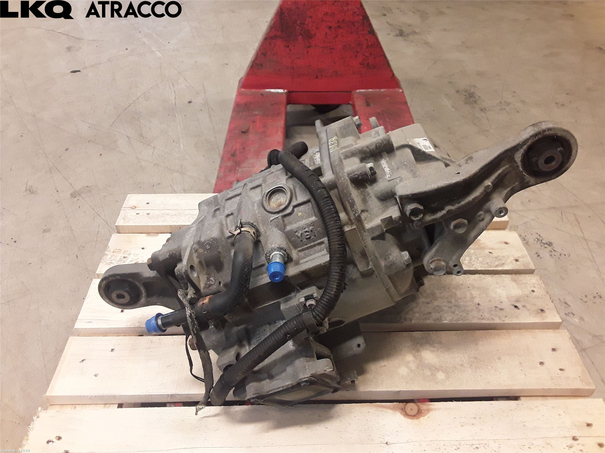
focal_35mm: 28
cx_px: 302
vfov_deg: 49.7
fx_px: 489
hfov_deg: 63.4
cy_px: 226
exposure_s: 1/50
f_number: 1.9
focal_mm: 2.91
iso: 100
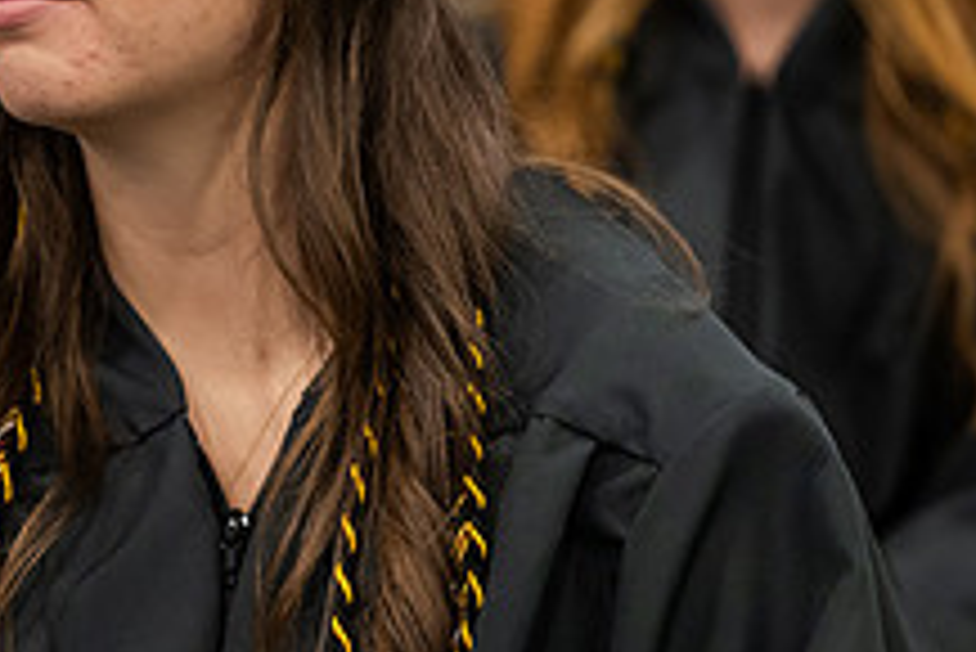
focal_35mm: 256
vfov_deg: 5.4
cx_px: 54
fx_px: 6945
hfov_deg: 8.0
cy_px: 16
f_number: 2.8
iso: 2500
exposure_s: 1/200
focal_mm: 96
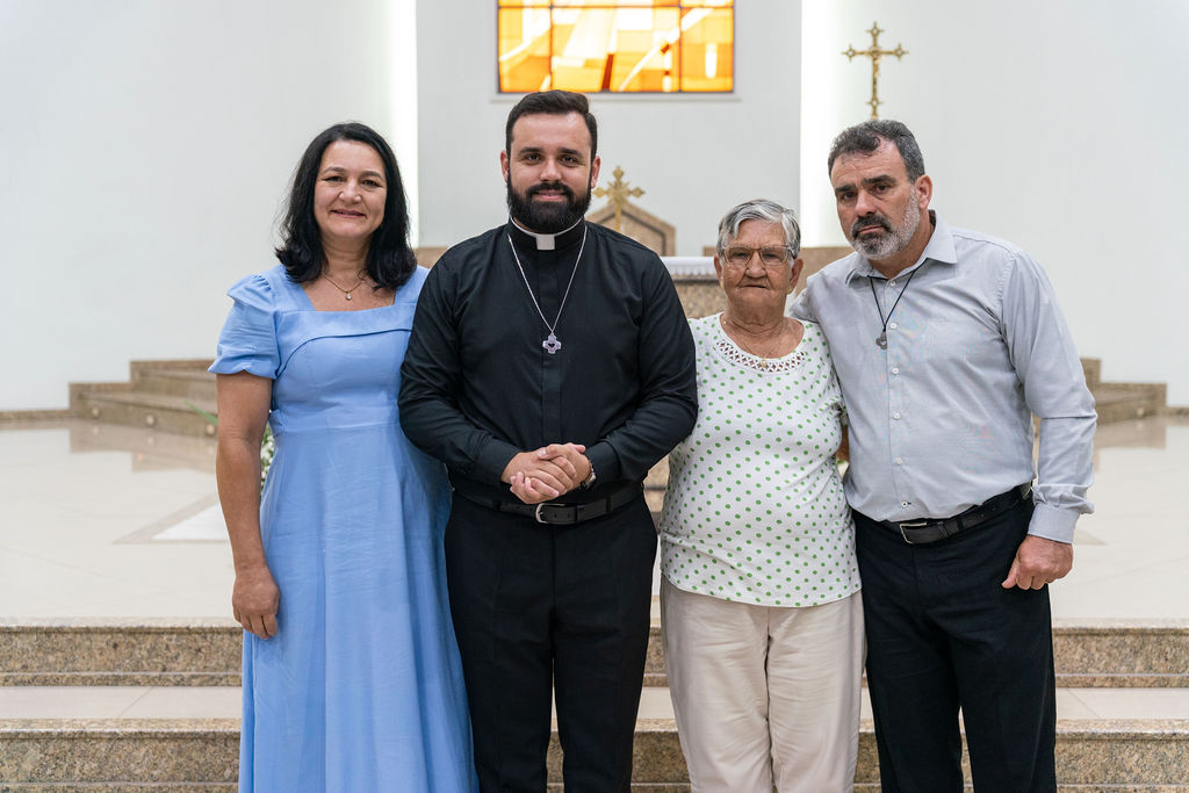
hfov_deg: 42.7
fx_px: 1523
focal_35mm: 46
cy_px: 396
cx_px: 594
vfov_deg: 29.2
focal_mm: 46.1
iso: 1600
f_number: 2.8
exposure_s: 1/125
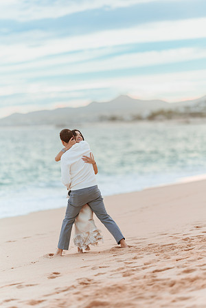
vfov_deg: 15.2
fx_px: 1159
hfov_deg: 10.2
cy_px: 154
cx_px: 103
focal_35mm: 135
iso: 320
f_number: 1.8
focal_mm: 135
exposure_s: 1/5000
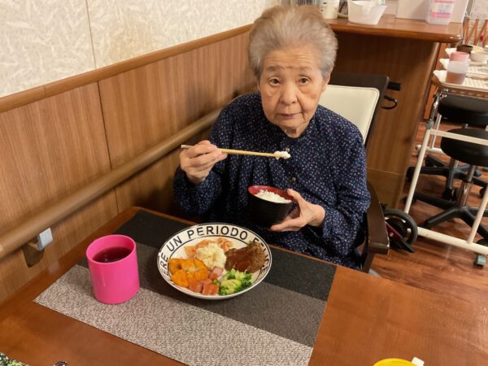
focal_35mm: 29
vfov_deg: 48.2
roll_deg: +0.2
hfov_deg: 61.7
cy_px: 183
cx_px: 244
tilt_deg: -29.1
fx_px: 409
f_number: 1.8
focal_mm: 3
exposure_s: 1/60
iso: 250
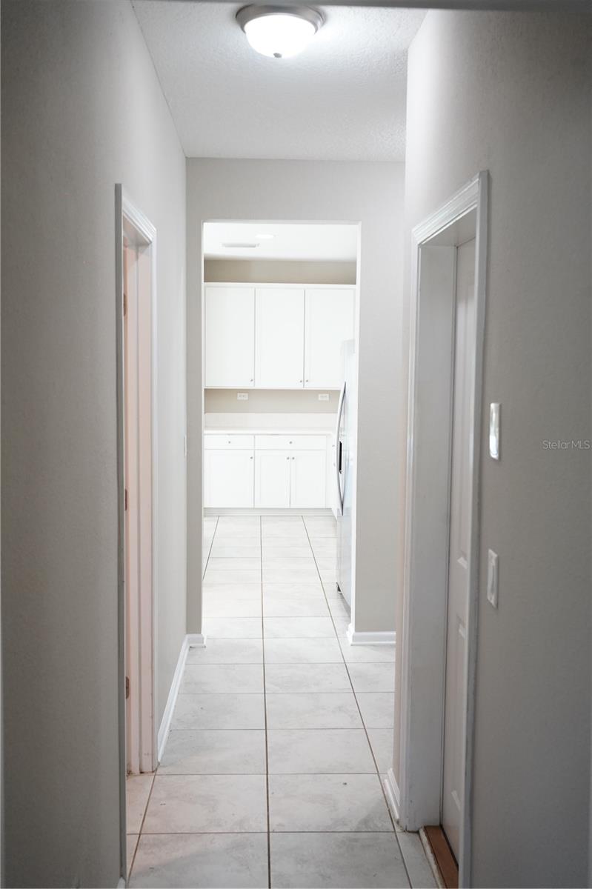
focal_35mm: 35
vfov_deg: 54.5
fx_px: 864
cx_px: 296
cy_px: 444
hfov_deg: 37.8
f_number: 6.3
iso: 3200
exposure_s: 1/60
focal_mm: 35
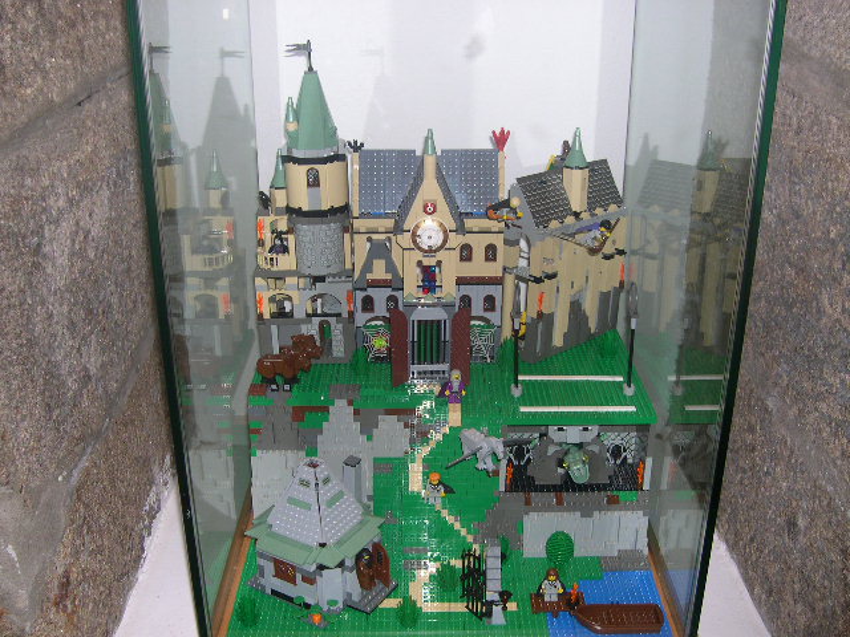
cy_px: 318
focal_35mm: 38
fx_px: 933
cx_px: 425
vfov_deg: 37.7
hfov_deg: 49.0
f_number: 2.8
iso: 100
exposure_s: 1/60
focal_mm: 8
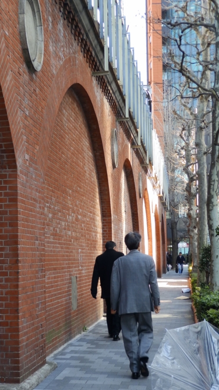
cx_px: 55
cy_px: 215
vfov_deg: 34.9
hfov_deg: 19.9
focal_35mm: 60
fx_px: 619
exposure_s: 1/40
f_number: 4.2
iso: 80
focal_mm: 8.2
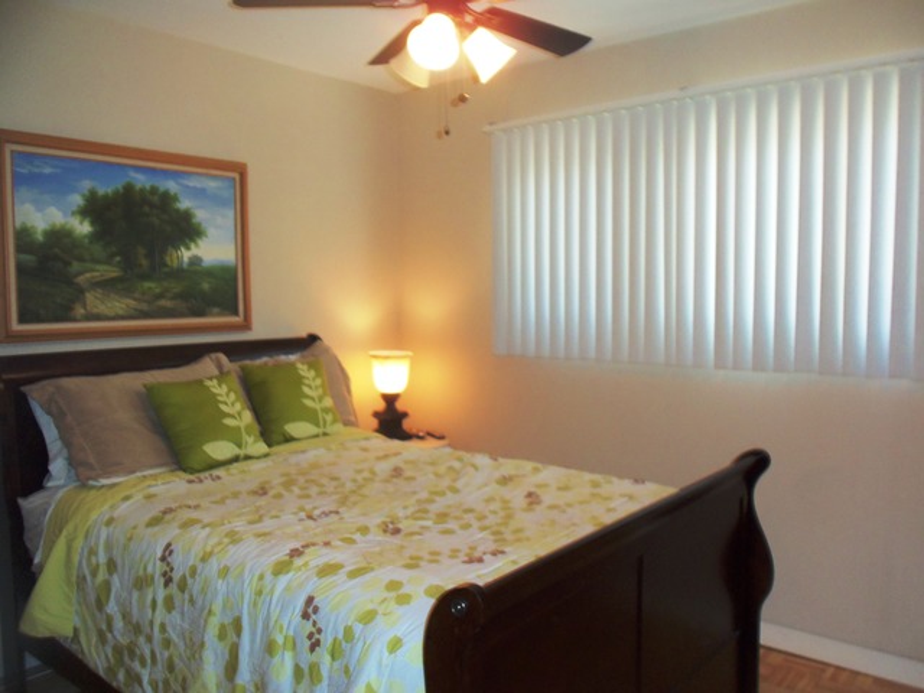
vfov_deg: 48.2
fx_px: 774
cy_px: 346
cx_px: 462
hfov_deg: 61.7
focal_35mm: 29
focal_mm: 5.2
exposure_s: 1/30
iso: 100
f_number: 3.4
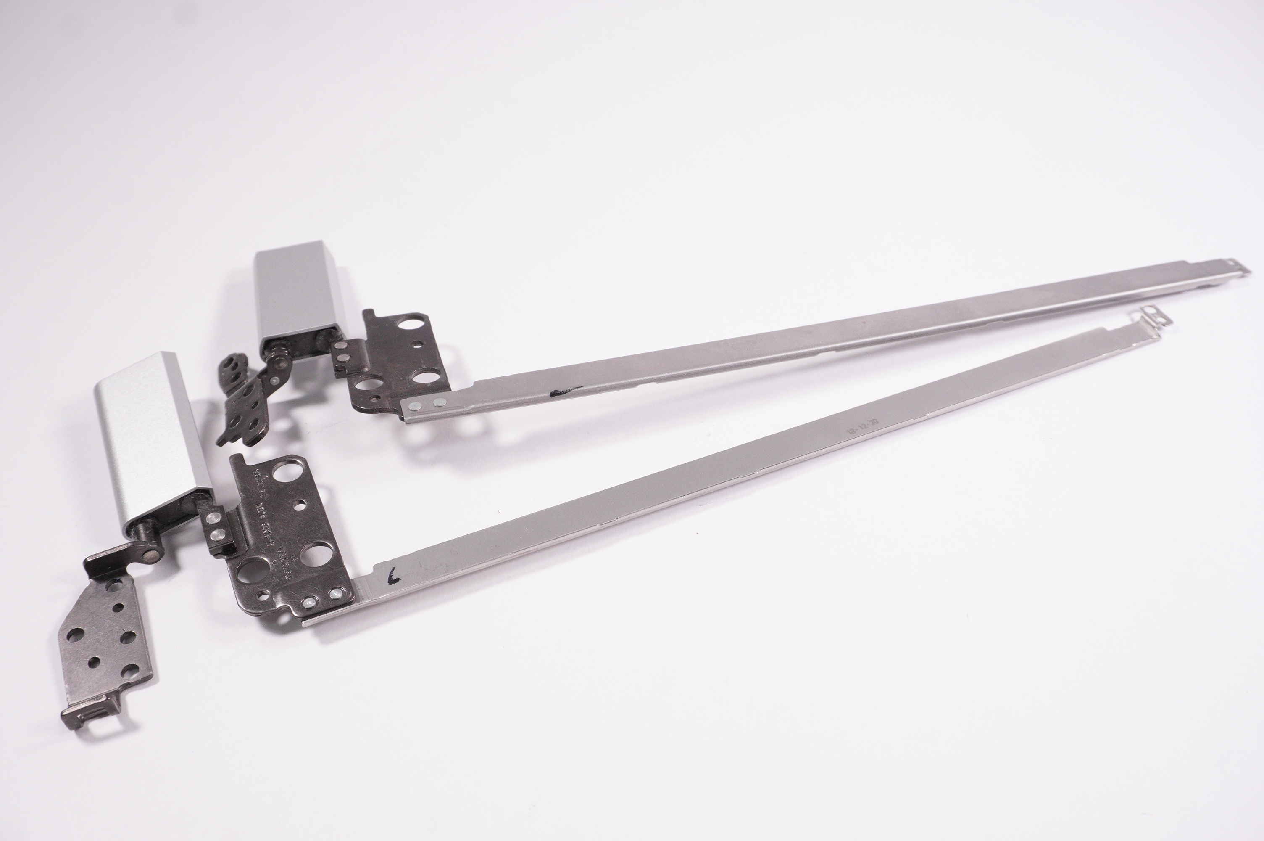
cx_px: 632
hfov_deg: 53.2
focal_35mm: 36
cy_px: 420
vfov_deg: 36.8
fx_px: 1263
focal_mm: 24
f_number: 8
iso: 1250
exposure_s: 1/250
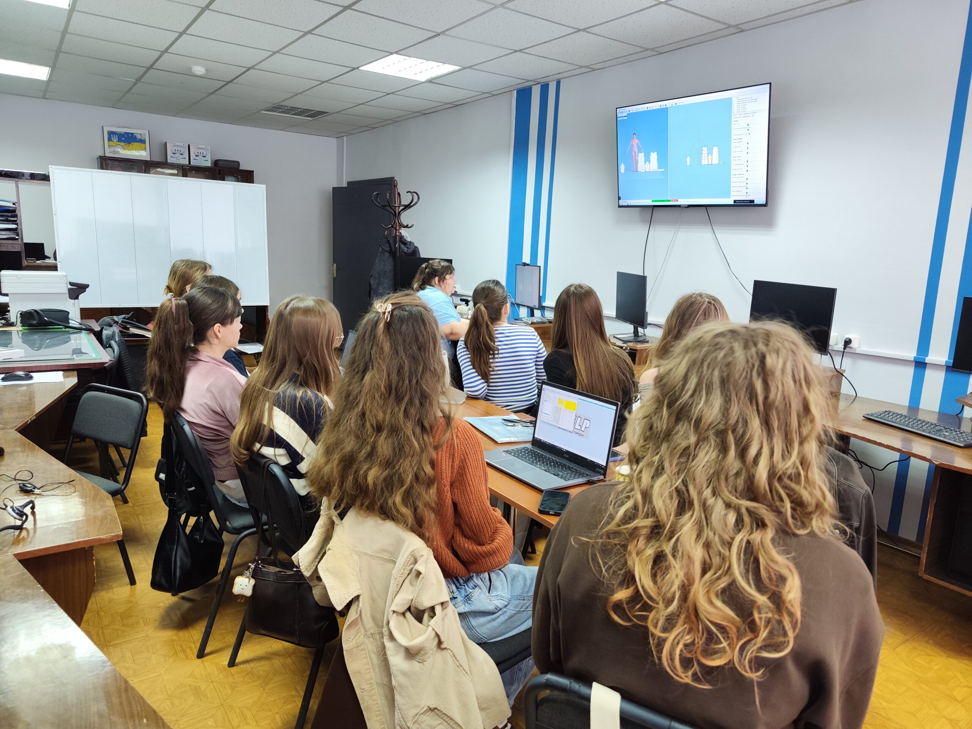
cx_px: 486
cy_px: 364
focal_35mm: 23
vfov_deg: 58.9
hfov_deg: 73.9
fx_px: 646
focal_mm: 6.07
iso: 640
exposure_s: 1/33.3
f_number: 1.7
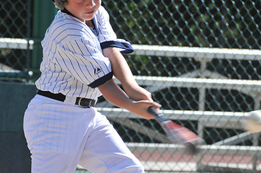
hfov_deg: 4.2
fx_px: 3549
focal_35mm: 490
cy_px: 112
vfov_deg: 2.8
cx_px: 89
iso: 200
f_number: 5.6
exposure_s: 1/500
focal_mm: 200
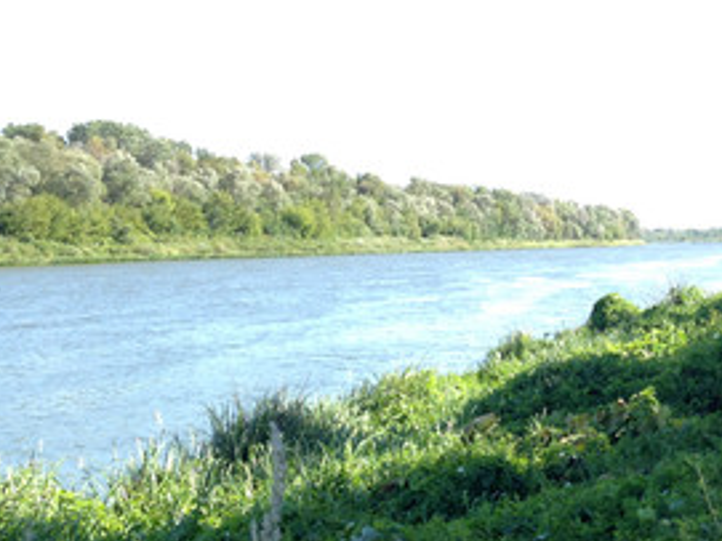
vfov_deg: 18.9
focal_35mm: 78
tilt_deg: +0.1
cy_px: 203
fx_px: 1626
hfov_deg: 24.0
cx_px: 703
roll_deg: +1.1
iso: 50
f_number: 2.4
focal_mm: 4.12
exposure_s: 1/384
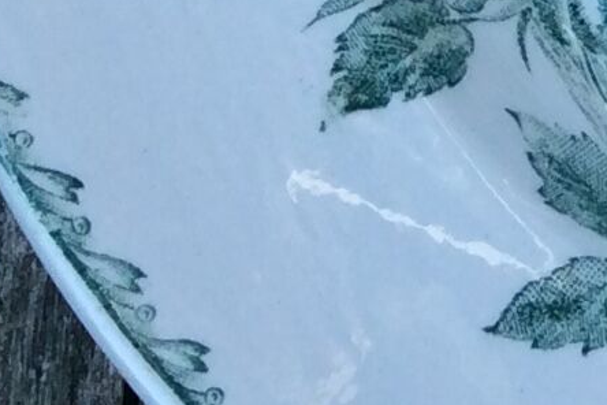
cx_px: 969
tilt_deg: -68.3
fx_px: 3271
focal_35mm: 194
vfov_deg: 6.7
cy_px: -532
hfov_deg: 10.2
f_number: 2.4
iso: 32
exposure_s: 1/384
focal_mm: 3.3
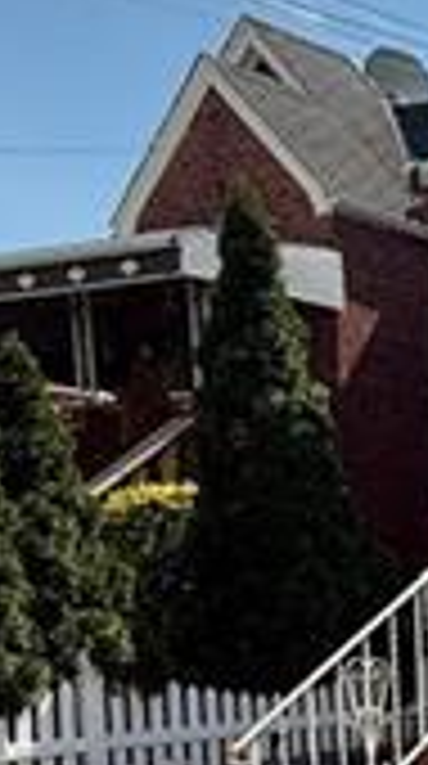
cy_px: 738
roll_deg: +0.6
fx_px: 1399
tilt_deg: -6.9
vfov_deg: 28.9
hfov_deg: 13.4
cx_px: 991
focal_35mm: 69
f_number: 2.2
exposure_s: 1/1235
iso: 64
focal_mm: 2.22
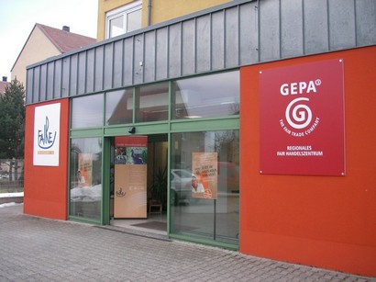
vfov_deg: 38.6
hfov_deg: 50.2
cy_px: 141
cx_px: 188
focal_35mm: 37
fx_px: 402
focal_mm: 5.7
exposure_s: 1/49.6
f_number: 2.8
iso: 69
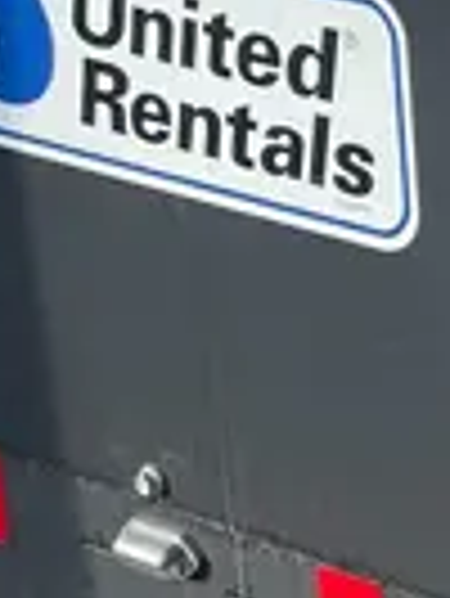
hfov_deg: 9.5
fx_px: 2475
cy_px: 164
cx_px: 972
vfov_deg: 13.8
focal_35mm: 143
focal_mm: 4.2
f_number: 1.6
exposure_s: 1/1715
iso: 50
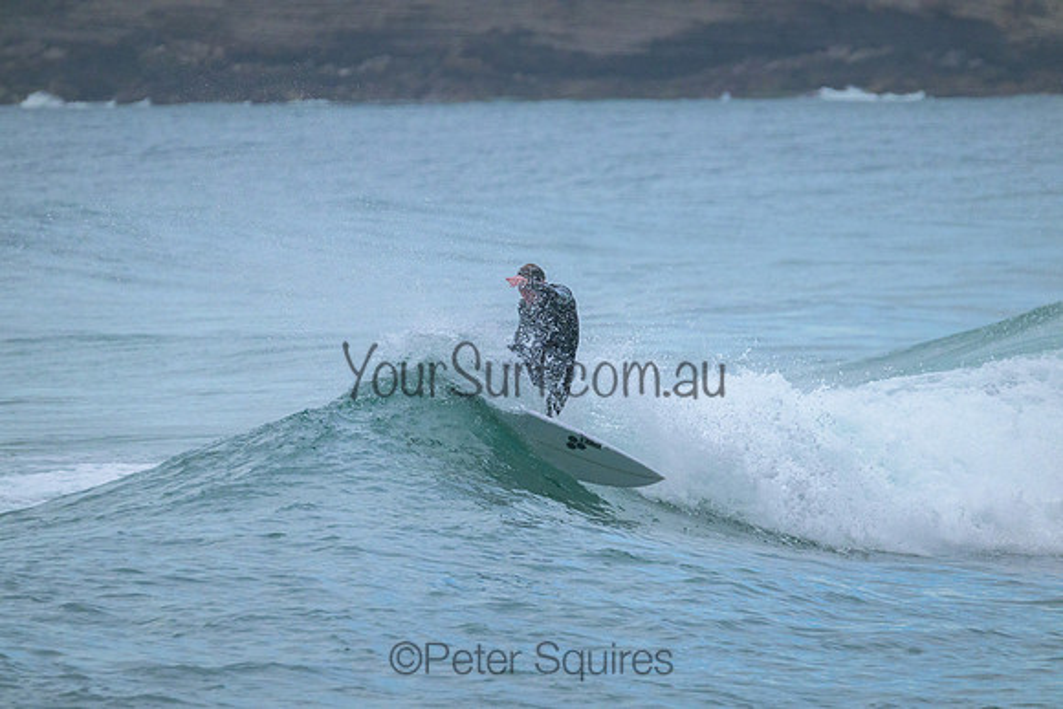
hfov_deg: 3.4
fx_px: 18015
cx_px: 532
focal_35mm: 610
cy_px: 354
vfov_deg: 2.3
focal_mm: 610
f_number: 11
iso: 3200
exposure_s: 1/1250
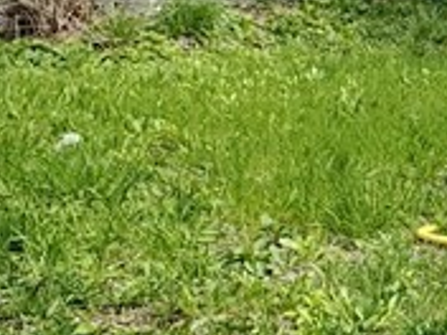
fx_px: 1950
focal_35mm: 151
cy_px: 259
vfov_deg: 9.8
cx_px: 1051
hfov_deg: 11.1
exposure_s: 1/535
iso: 50
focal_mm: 4.3
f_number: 2.4
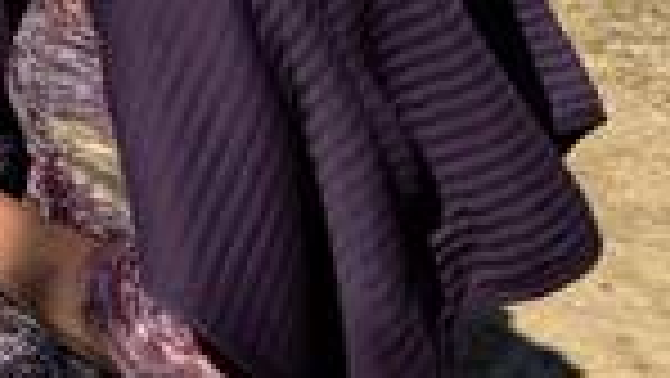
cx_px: -787
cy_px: -518
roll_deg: +3.0
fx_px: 2240
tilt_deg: -6.3
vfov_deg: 8.8
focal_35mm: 126
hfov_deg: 13.7
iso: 80
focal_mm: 6.76
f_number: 1.78
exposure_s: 1/9091
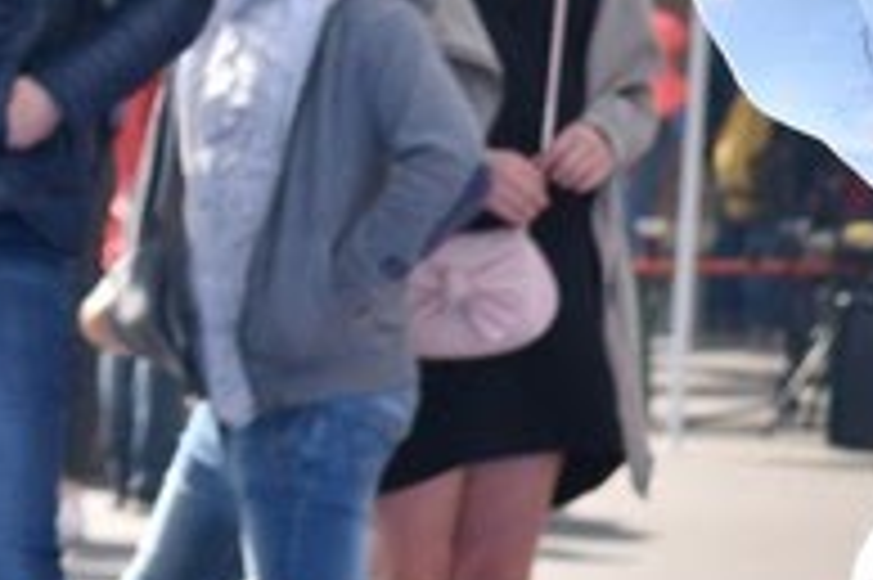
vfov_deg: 3.4
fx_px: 9595
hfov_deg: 5.1
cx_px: 1890
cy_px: -771
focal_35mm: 396
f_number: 5
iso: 100
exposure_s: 1/500
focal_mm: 50
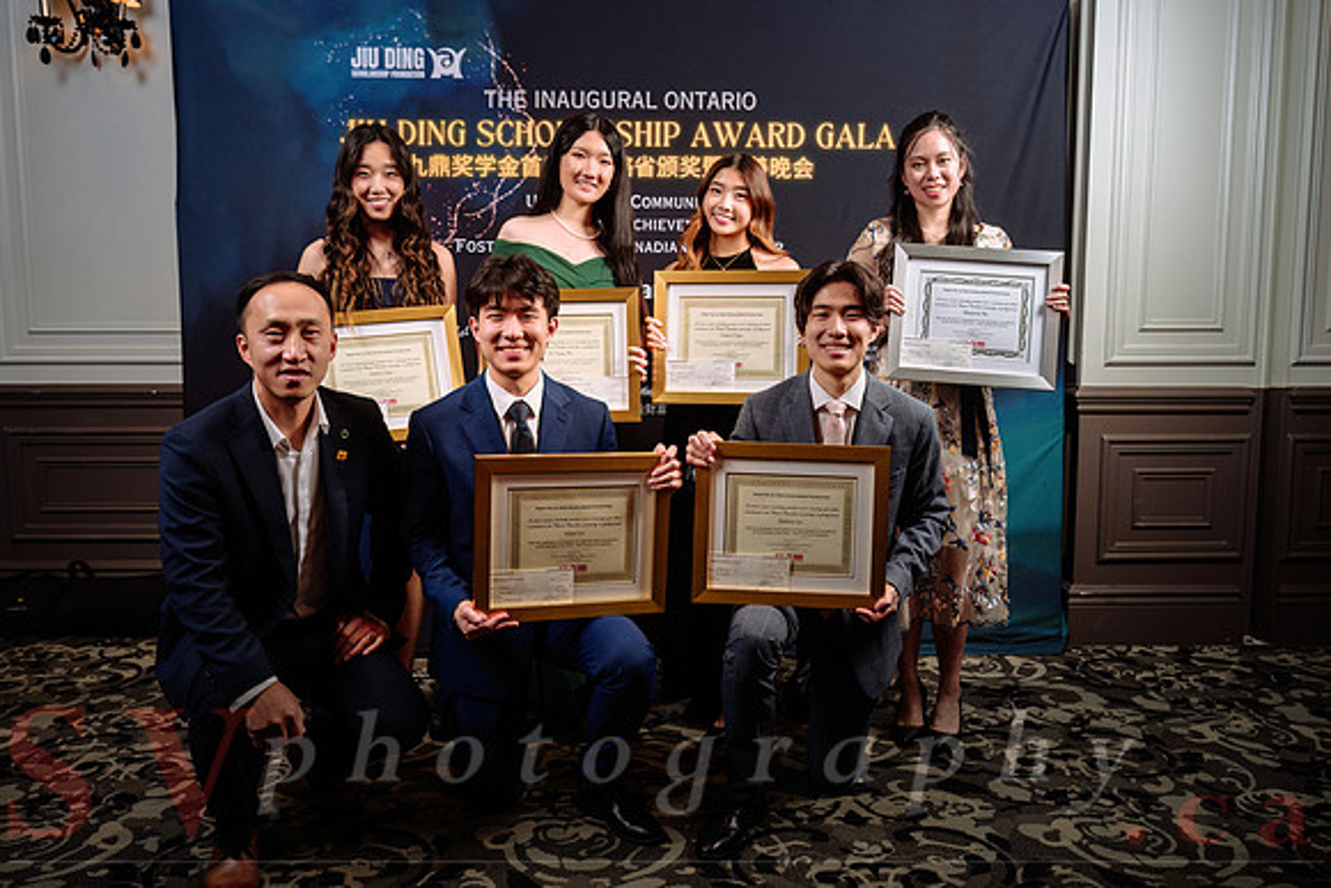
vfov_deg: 44.2
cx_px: 679
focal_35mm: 30
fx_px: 1093
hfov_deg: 62.7
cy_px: 444
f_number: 5
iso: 500
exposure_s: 1/200
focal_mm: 28.5
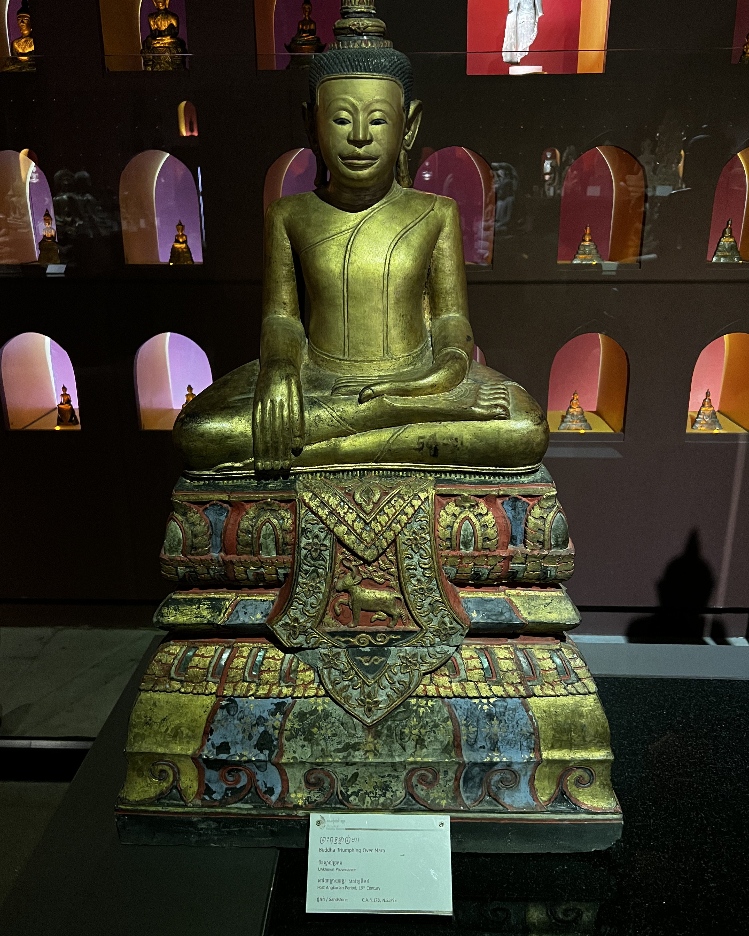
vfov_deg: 62.2
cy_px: 440
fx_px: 776
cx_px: 370
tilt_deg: -16.9
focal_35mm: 28
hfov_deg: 51.5
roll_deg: +0.0
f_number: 1.5
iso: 500
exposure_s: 1/25
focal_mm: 5.7
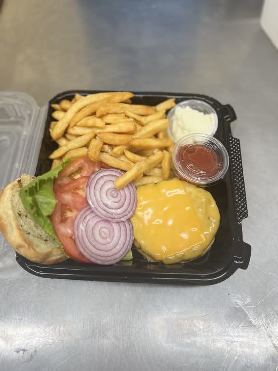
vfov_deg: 67.3
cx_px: 139
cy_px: 186
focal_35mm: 26
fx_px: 278
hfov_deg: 53.1
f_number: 1.5
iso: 64
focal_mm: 5.7
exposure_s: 1/120
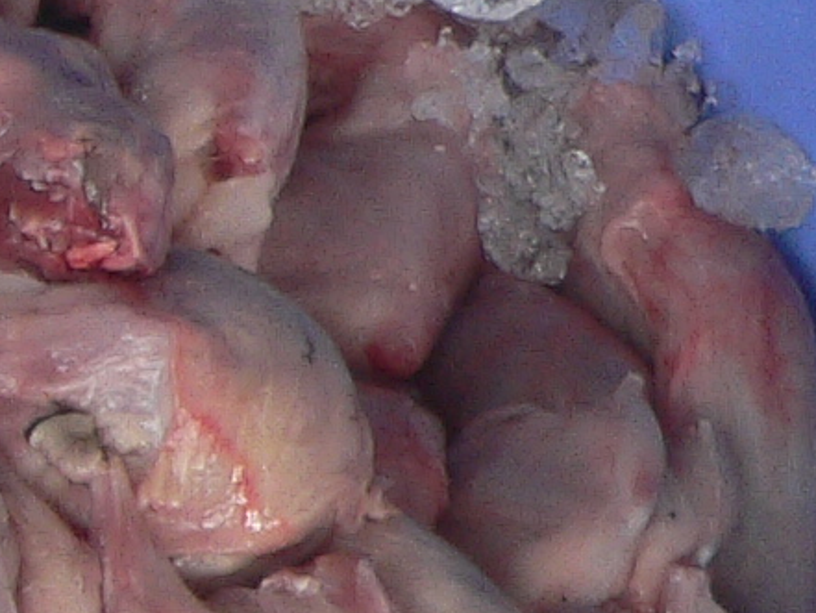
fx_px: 6838
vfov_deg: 5.1
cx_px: -1539
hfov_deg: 6.3
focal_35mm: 290
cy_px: 735
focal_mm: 8.3
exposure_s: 1/60
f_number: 2.8
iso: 100
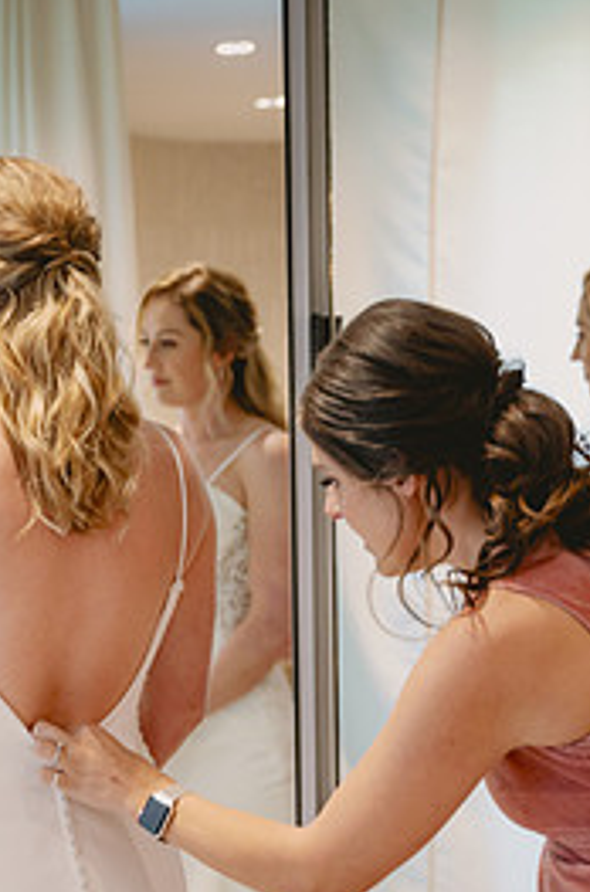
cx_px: 229
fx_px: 2076
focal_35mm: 84
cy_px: 668
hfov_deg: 16.2
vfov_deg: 24.0
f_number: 2.8
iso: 800
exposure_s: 1/200
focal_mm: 49
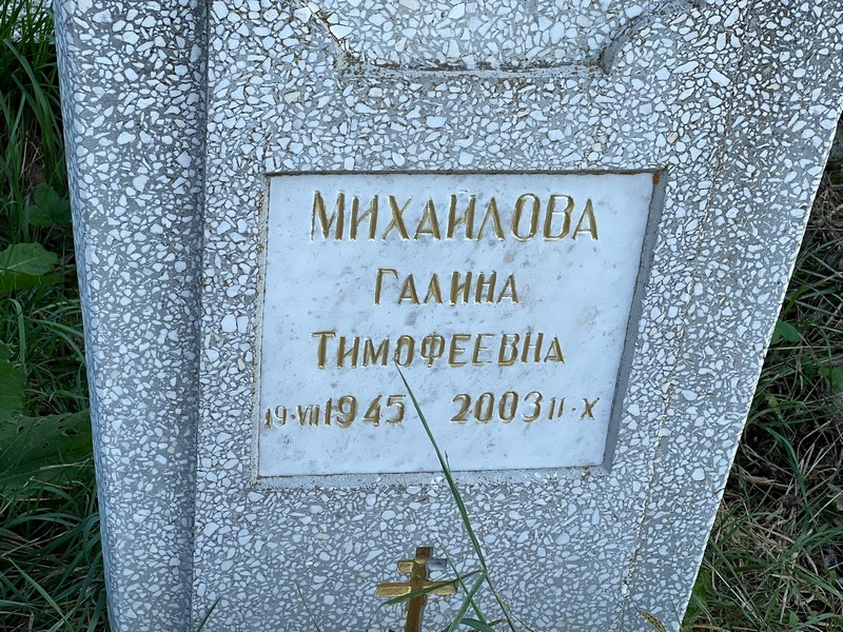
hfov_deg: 25.3
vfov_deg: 19.1
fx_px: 1875
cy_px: 316
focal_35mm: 77
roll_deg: -5.0
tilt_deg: -32.0
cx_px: 422
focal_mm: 9
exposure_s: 1/193
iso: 32
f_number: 2.8
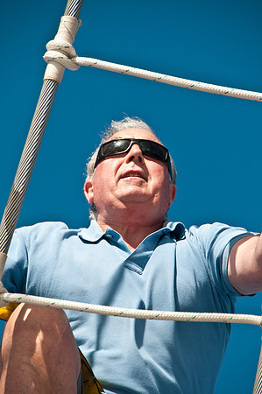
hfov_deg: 4.6
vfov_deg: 6.9
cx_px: 131
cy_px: 197
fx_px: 3282
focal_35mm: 300
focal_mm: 200
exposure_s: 1/640
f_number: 6.3
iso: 200
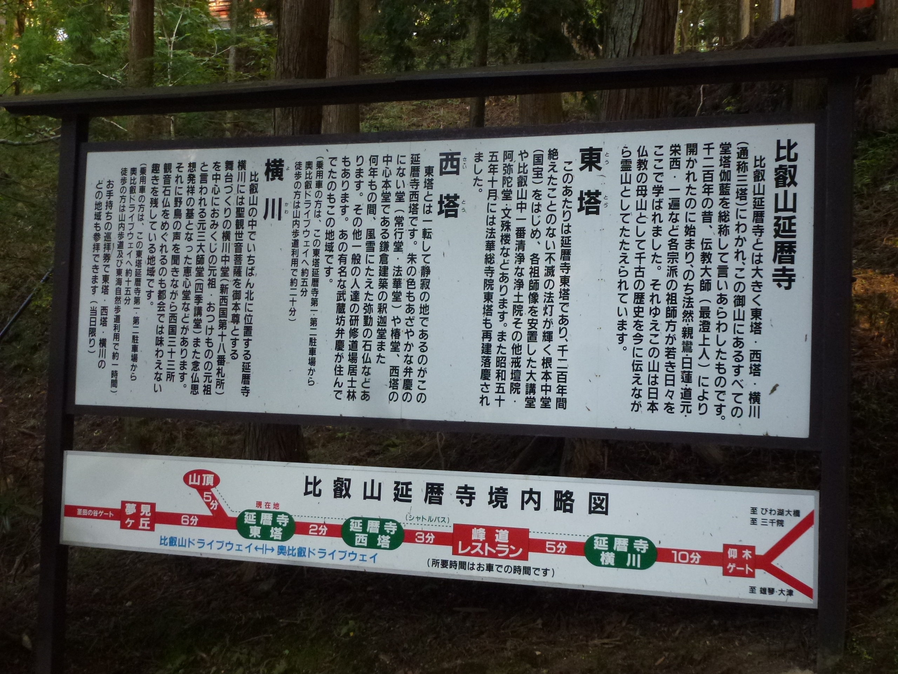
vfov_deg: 32.2
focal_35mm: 45
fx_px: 1167
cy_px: 337
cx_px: 449
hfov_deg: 42.1
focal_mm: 8
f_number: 4
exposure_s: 1/80
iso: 320
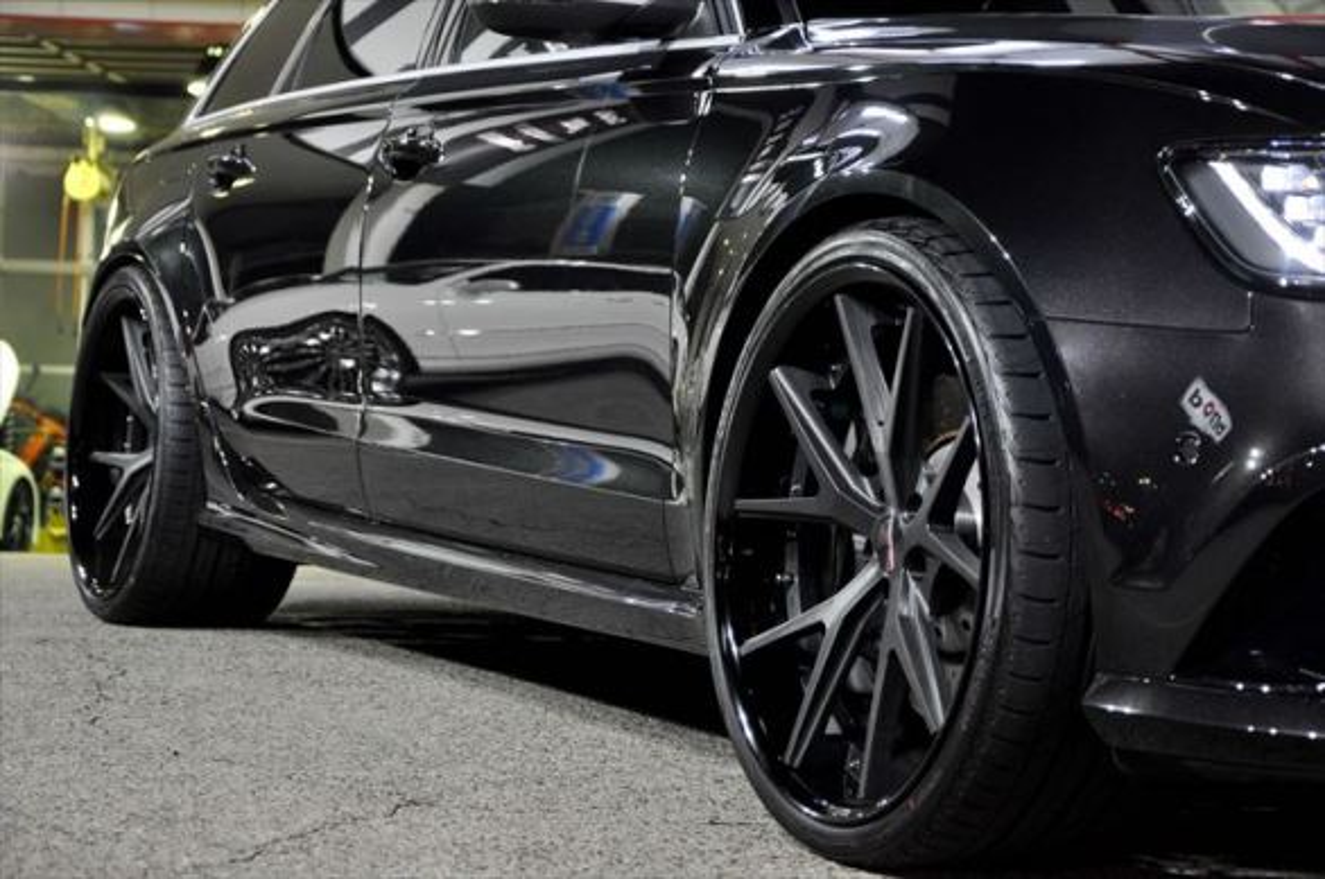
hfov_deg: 26.0
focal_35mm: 78
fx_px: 2867
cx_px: 662
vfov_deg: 17.4
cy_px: 440
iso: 800
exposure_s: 1/13
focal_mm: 52
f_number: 5
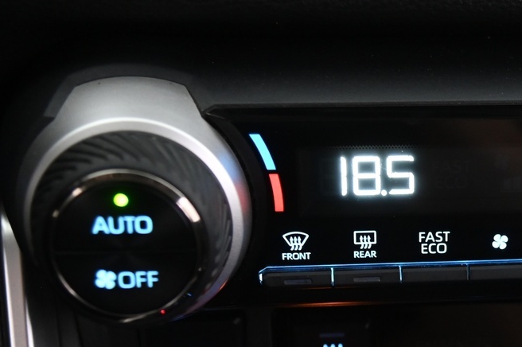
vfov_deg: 13.6
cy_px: 368
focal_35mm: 99
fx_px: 1434
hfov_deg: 20.1
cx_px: 508
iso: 2000
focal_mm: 40
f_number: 4
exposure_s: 1/13
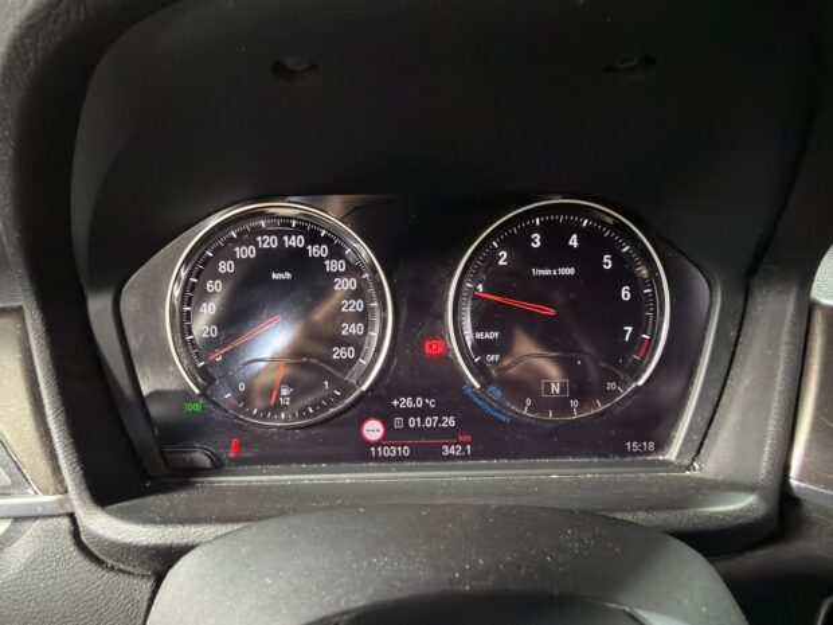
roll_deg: +0.6
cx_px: 416
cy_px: 312
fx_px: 505
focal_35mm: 21
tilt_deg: -27.8
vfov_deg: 63.4
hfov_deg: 79.0
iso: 800
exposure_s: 1/17
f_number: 2.2
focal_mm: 2.22
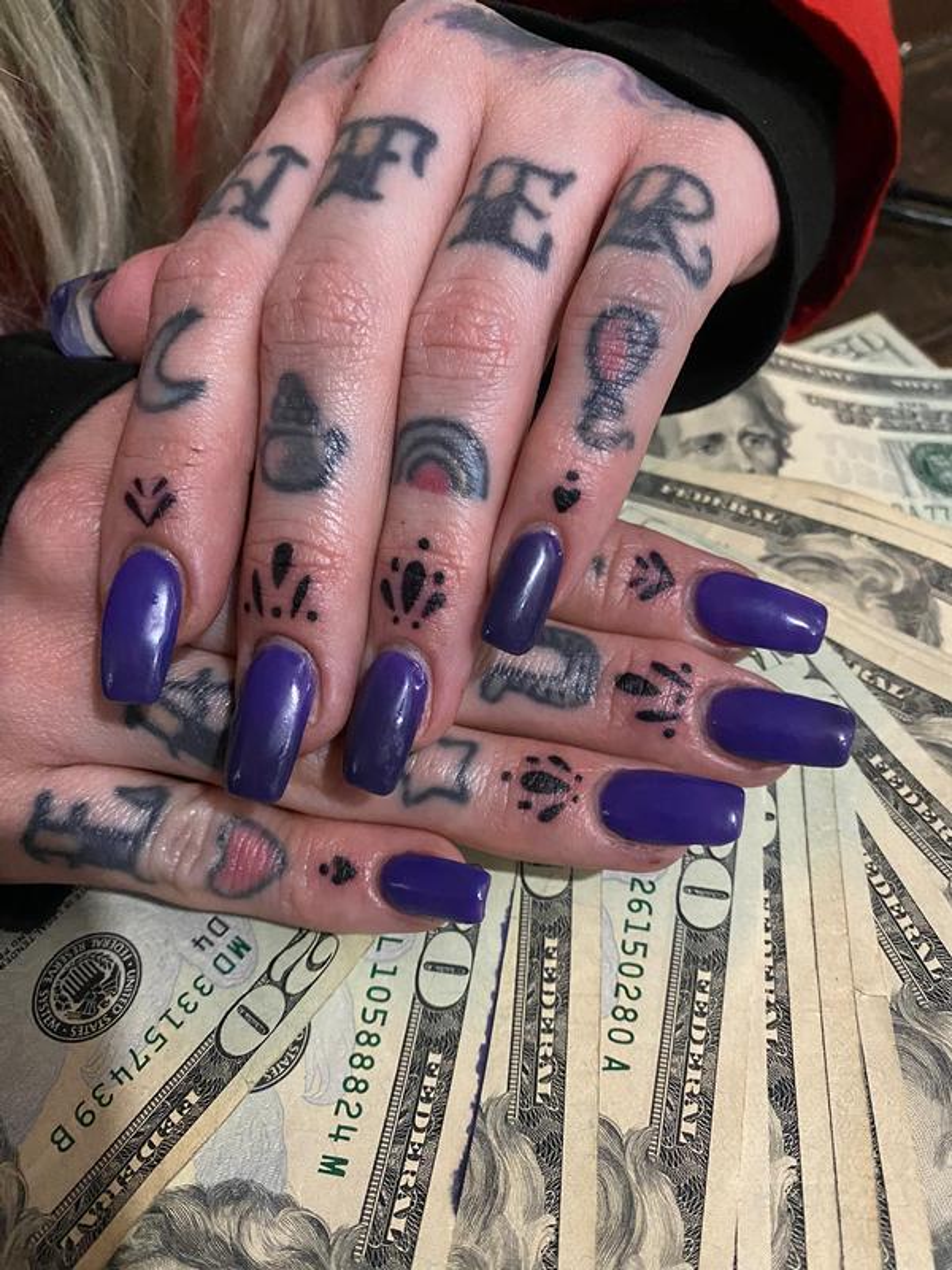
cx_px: 476
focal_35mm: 26
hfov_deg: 53.1
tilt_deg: -51.4
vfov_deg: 67.3
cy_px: 635
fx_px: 953
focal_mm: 4.25
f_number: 1.8
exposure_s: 1/30
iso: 800
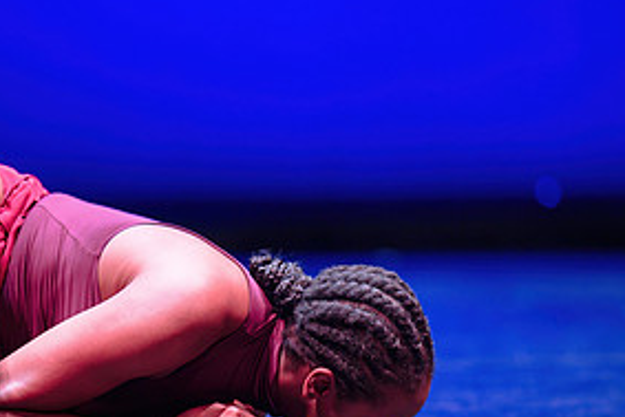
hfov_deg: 9.6
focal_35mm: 215
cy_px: 329
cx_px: 208
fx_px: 3734
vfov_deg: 6.4
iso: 1250
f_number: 1.4
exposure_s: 1/250
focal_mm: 105
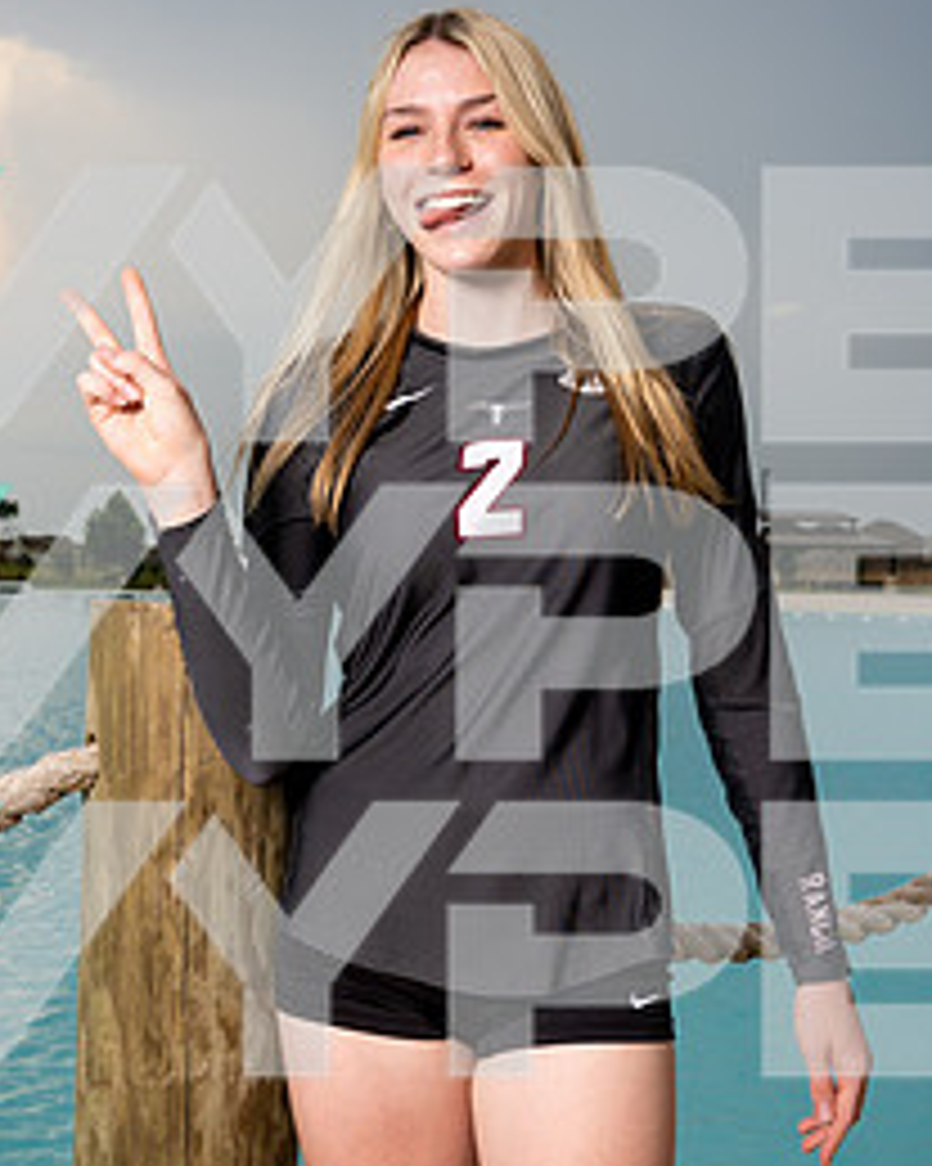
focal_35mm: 57
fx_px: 1966
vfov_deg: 33.0
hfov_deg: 26.6
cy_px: 626
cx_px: 405
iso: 100
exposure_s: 1/200
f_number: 8
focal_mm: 35
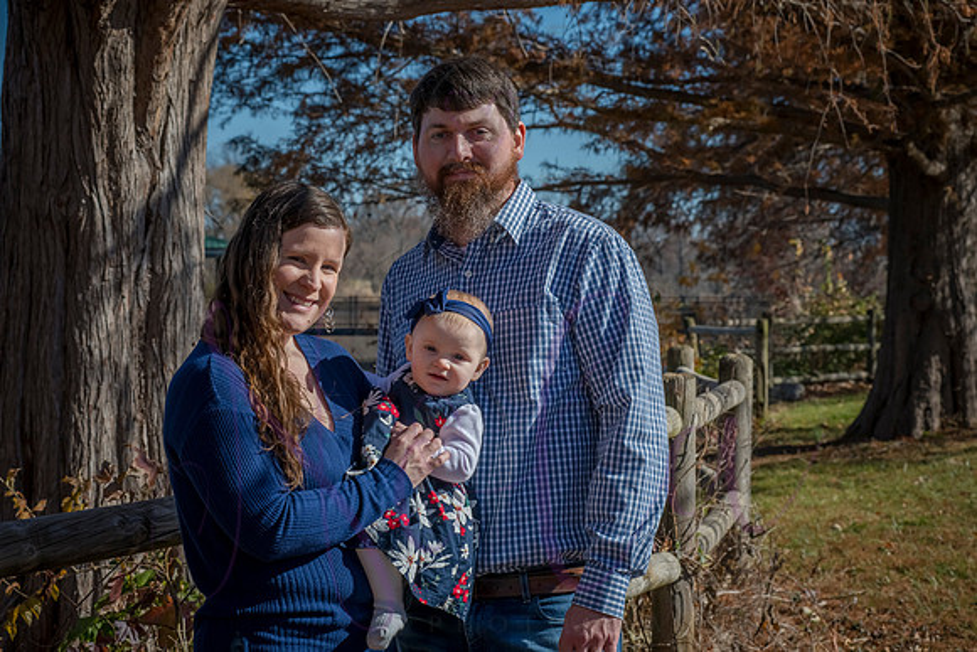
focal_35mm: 92
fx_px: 2497
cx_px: 488
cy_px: 326
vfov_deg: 14.9
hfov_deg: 22.1
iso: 400
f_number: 13
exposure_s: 1/500
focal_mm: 92
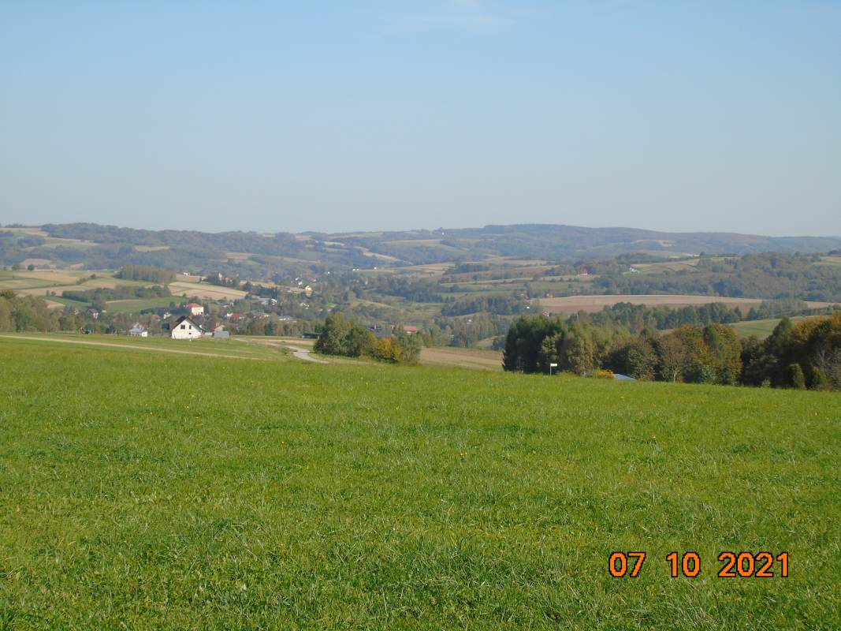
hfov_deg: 27.4
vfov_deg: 20.7
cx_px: 420
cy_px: 316
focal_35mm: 71
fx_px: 1725
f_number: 4.7
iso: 80
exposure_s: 1/500
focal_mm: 13
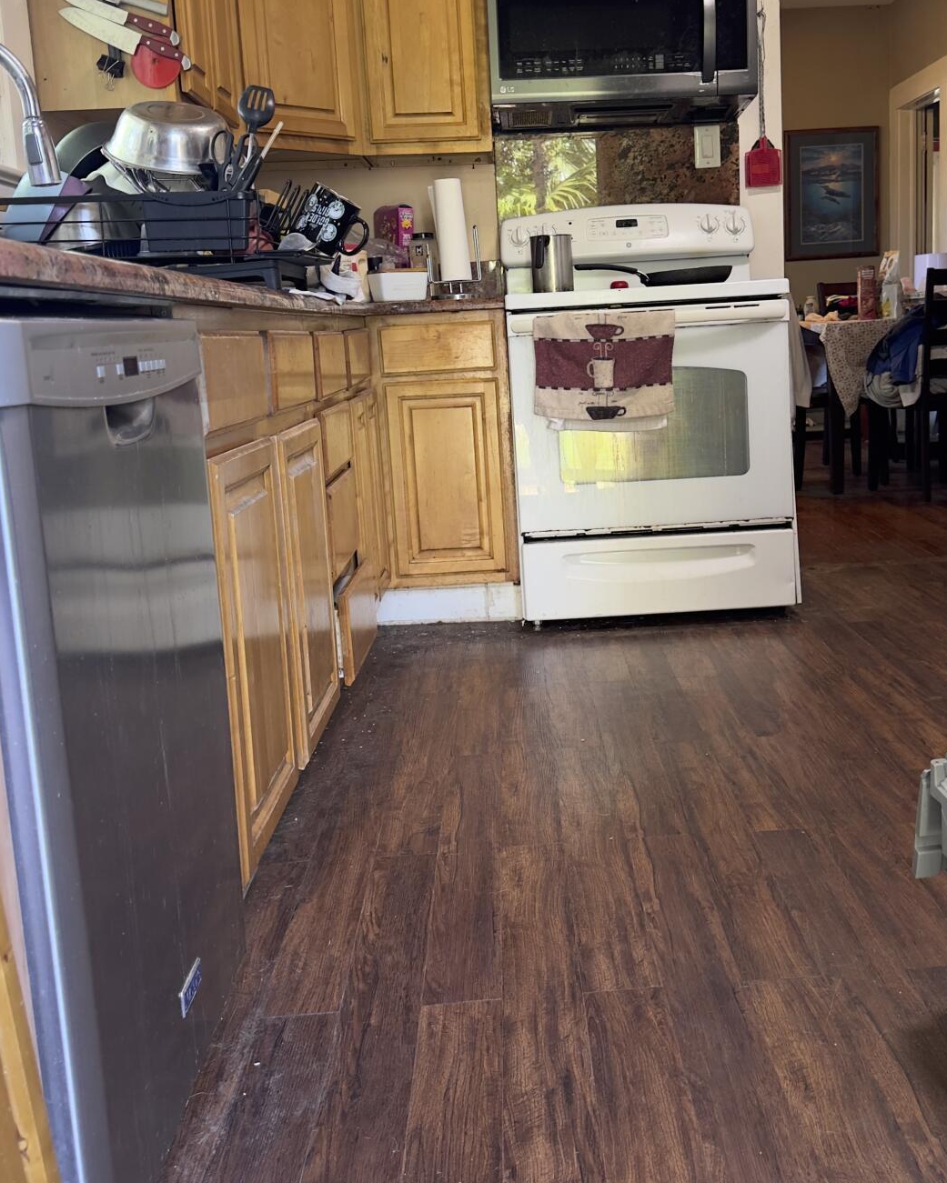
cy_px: 513
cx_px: 564
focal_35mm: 36
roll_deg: +4.0
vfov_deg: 50.1
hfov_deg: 41.0
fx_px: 1261
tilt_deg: -8.5
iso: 320
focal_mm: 6.76
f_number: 1.78
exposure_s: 1/60
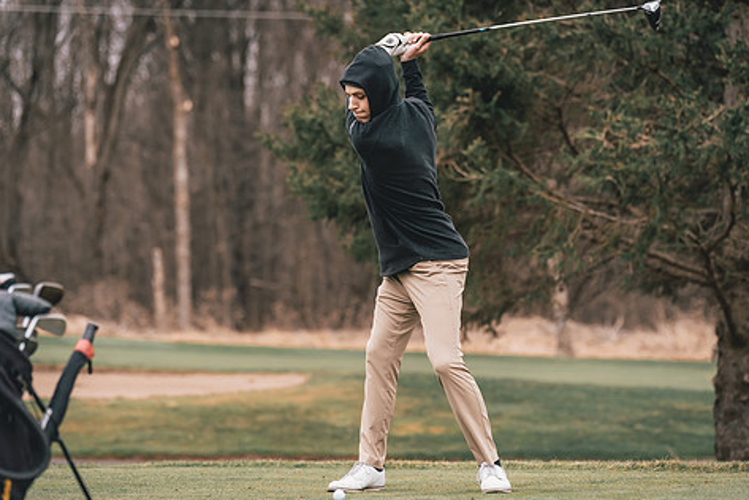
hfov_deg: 15.1
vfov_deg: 10.1
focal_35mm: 136
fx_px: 2831
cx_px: 402
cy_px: 262
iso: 640
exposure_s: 1/3200
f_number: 2.8
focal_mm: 107
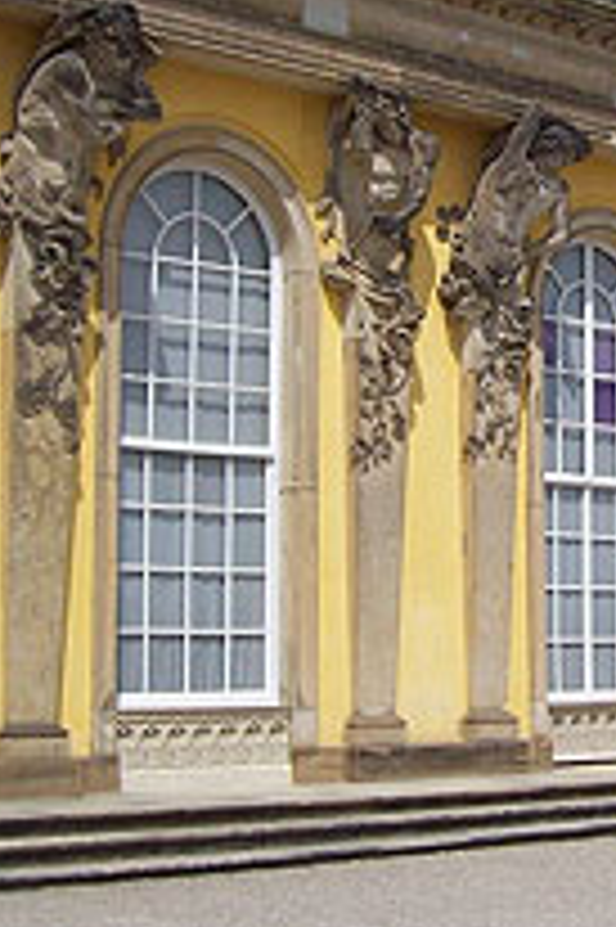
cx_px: 688
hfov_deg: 16.1
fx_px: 2108
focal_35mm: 82
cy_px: 279
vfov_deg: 24.6
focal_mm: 6
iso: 80
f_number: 4.8
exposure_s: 1/1214
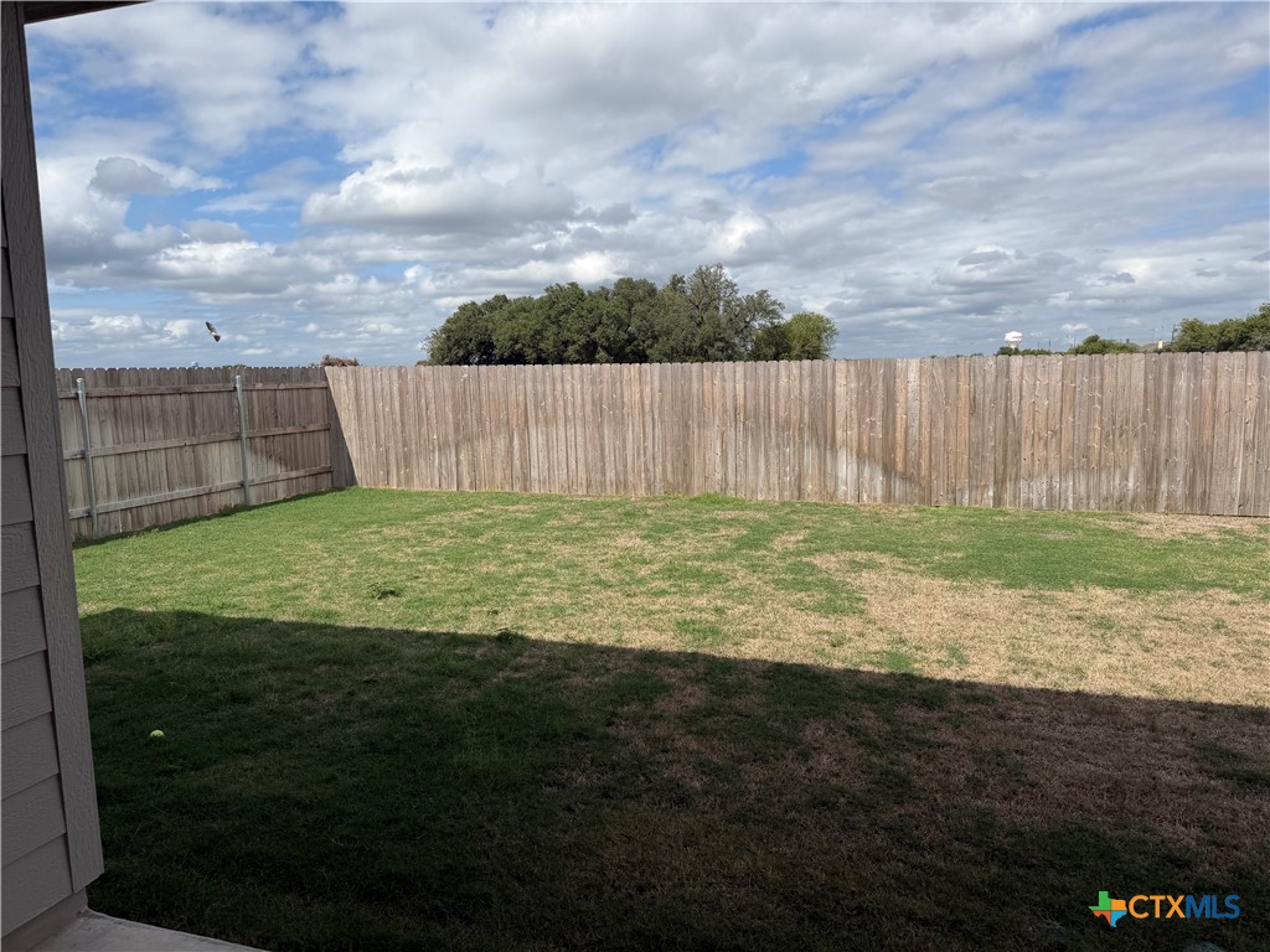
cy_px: 476
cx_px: 635
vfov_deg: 56.8
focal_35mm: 24
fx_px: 881
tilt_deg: -5.9
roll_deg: +2.4
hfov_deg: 71.6
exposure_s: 1/8130
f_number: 1.78
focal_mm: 6.76
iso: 80
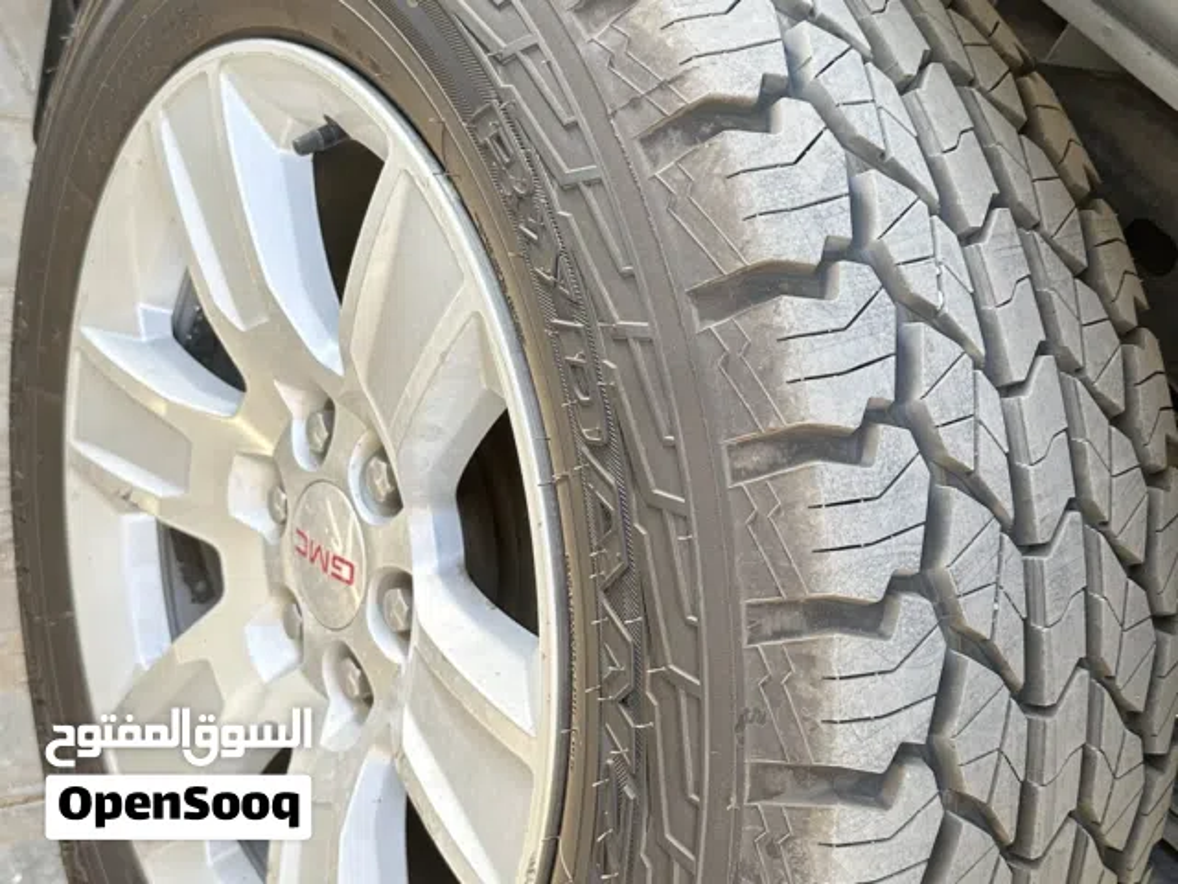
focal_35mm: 24
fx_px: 817
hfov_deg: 71.6
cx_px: 589
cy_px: 442
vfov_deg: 56.8
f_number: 1.78
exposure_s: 1/120
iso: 250
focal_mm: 6.86
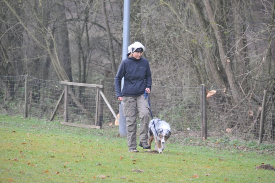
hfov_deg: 6.9
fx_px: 2290
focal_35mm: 300
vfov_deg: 4.6
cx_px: 138
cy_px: 92
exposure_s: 1/80
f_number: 6.3
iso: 400
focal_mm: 200
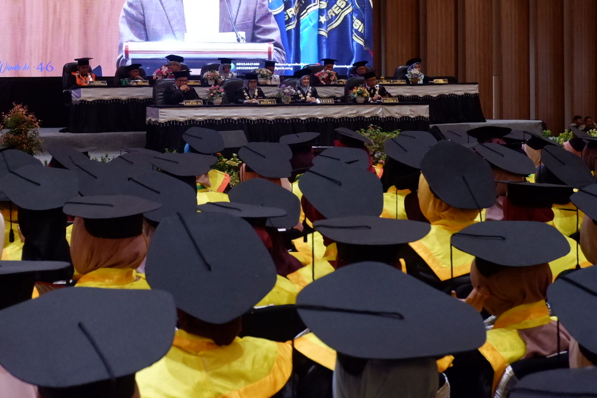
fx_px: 912
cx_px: 209
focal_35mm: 55
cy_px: 99
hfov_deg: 35.9
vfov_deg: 24.4
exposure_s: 1/140
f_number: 4.4
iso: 4000
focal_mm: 24.2
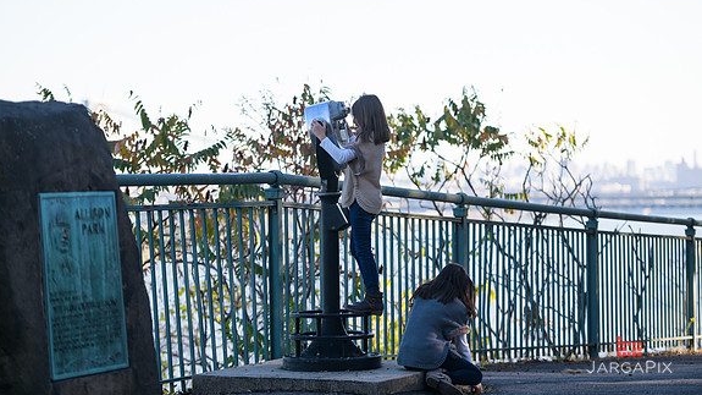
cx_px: 349
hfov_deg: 19.3
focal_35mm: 111
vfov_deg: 10.9
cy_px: 163
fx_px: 2066
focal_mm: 105
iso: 200
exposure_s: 1/1000
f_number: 3.2
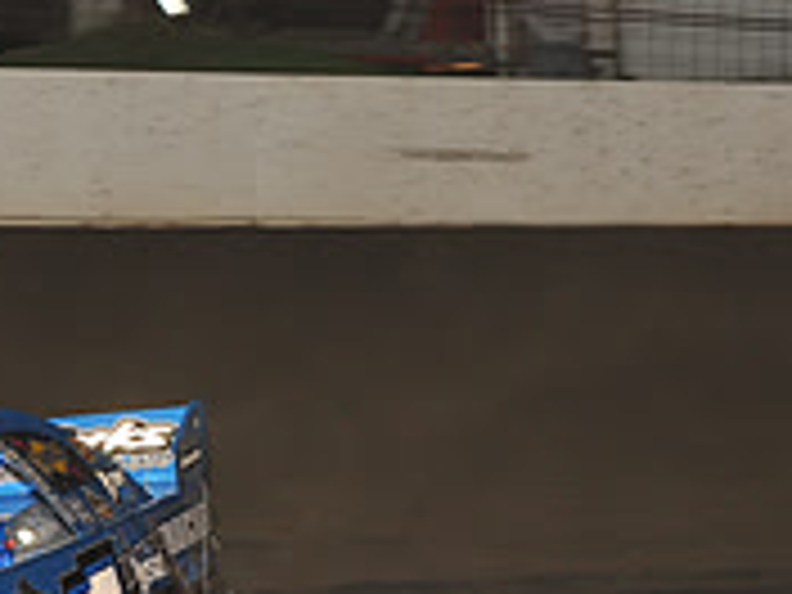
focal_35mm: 316
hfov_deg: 6.2
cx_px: -274
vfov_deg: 4.7
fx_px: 7230
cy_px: 657
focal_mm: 100
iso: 1000
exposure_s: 1/320
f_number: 7.1
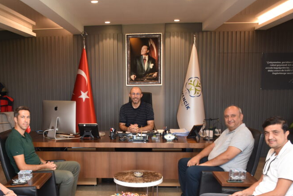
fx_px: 342
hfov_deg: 45.6
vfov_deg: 31.5
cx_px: 95
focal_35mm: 42
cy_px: 141
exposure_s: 1/60
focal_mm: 18
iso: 640
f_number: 4
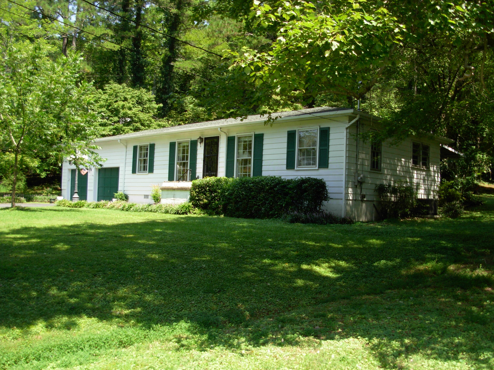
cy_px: 185
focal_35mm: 38
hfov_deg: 49.0
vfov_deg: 37.7
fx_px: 542
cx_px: 247
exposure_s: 1/296
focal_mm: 6.3
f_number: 2.9
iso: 79
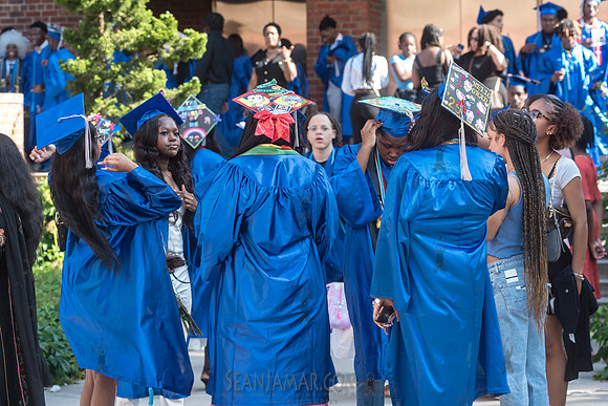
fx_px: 2069
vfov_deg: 11.2
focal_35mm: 122
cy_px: 168
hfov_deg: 16.7
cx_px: 280
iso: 400
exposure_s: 1/200
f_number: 5
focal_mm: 100
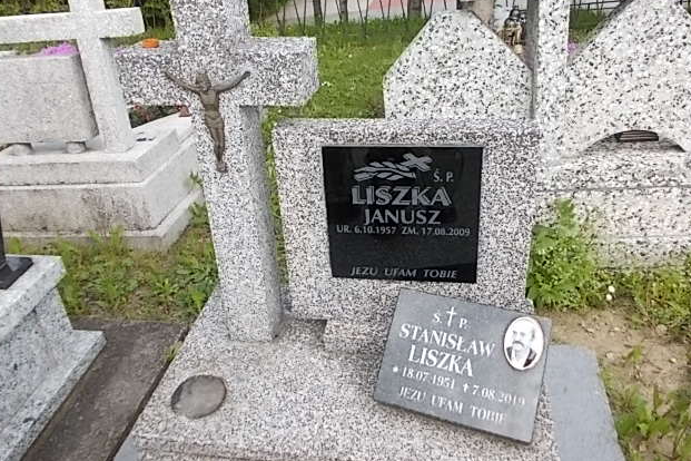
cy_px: 198
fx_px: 576
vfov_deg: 43.5
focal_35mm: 30
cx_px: 347
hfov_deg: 61.9
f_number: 2.7
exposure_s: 1/320
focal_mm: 4
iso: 80
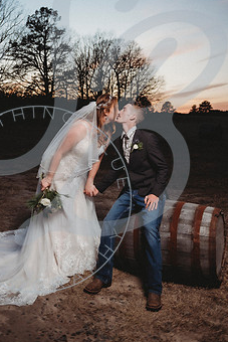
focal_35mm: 41
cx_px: 83
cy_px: 123
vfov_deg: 46.9
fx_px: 389
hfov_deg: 32.5
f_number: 2.8
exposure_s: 1/500
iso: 200
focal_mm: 31
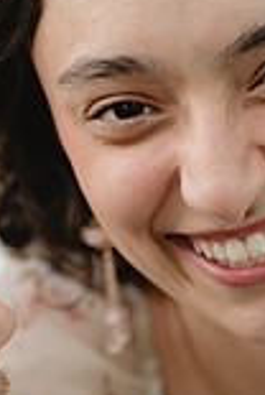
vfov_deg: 8.3
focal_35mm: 246
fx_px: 2704
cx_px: 66
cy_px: 352
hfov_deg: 5.6
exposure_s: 1/160
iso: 800
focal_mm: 85
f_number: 2.5
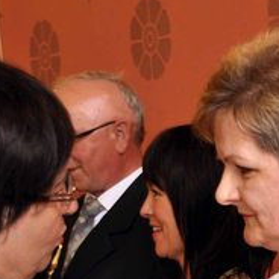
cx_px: 412
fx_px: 1026
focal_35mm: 112
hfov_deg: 14.5
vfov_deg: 15.1
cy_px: 299
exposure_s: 1/30
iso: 320
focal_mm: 25
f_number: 4
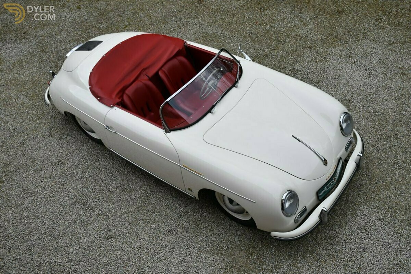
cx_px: 206
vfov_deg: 38.4
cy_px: 137
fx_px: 394
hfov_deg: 55.1
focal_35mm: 34
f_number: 5.6
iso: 200
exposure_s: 1/250
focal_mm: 23
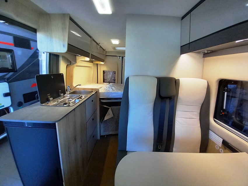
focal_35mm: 13
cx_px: 124
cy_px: 93
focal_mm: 1.13
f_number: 2.2
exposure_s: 1/50
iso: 200
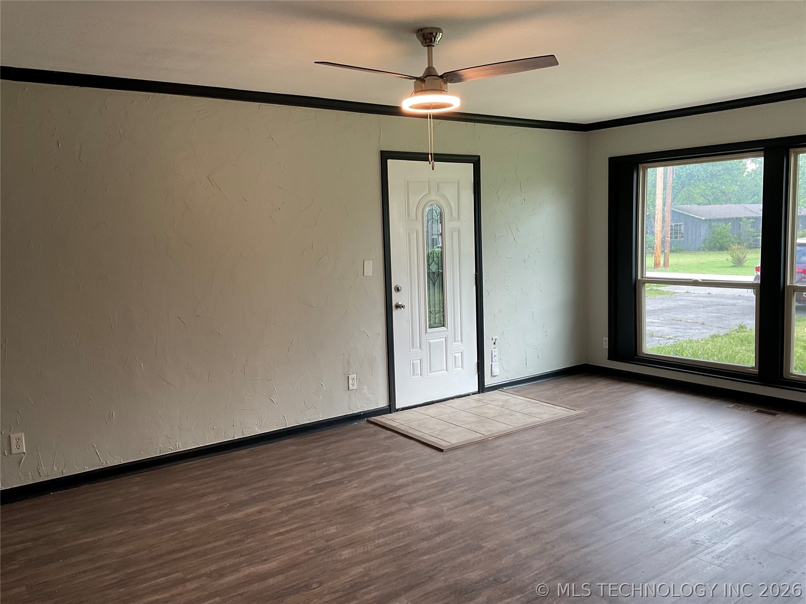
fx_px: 675
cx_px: 403
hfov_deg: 61.7
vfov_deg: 48.2
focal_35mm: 29
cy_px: 302
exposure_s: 1/120
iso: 64
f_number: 1.8
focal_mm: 3
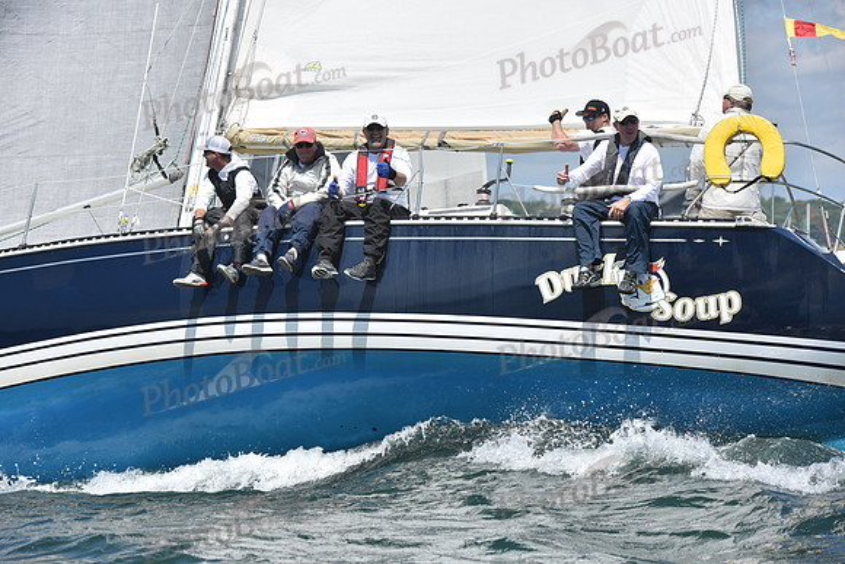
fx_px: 3169
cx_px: 422
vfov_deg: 10.2
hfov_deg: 15.2
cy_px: 282
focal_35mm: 135
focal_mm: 135
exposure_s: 1/1250
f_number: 7.1
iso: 250
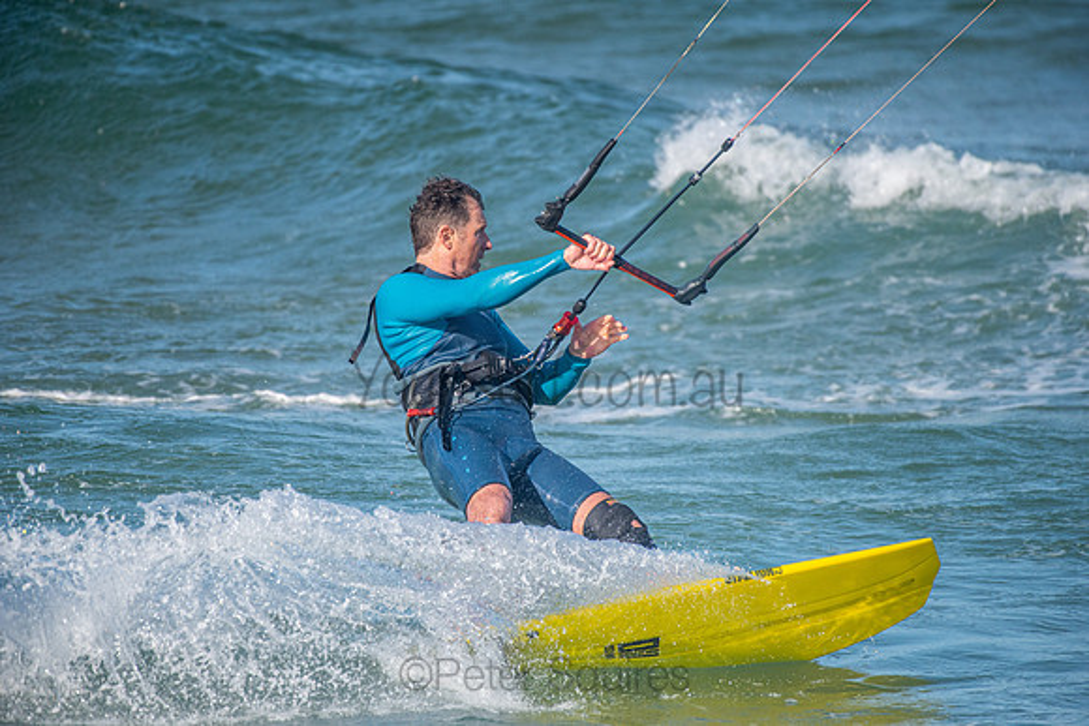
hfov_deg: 4.1
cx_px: 544
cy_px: 363
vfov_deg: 2.8
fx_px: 15128
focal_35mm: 500
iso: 560
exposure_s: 1/4000
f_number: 5.6
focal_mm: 500
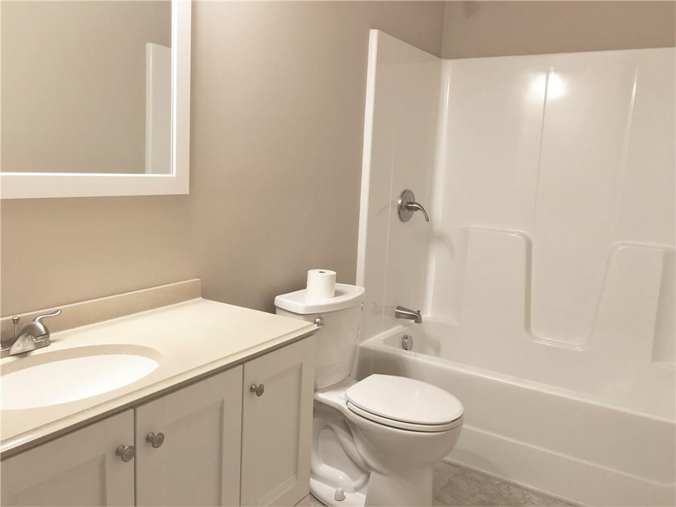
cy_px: 254
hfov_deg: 61.7
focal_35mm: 29
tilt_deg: -7.9
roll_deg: -3.0
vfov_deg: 48.2
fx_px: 566
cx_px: 338
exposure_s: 1/30
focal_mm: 4.15
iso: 64
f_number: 2.2
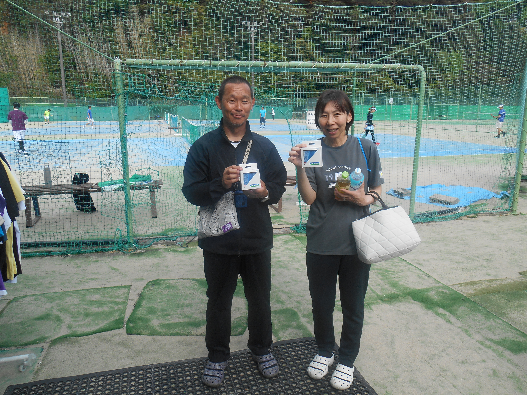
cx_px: 264
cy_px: 198
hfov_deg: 67.3
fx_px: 396
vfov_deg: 53.1
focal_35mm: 26
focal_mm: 4.7
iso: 80
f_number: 3.4
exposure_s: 1/400
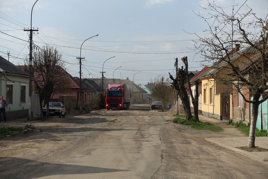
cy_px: 90
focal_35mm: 70
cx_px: 134
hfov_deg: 28.8
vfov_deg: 19.5
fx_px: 521
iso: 125
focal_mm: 25.7
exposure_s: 1/640
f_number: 5.6
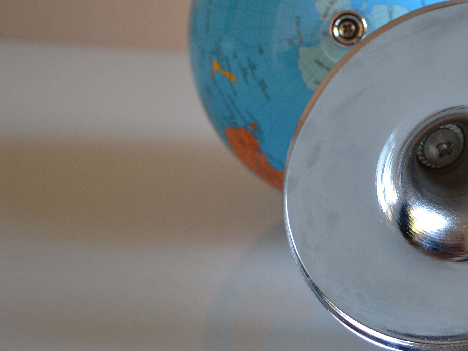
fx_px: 1055
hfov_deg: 24.6
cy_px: 101
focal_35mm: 78
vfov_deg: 18.8
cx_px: 384
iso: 400
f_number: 4.8
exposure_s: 1/40
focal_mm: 32
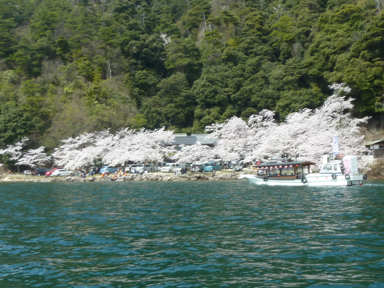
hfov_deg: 37.5
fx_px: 566
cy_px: 144
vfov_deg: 28.6
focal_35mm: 51
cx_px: 192
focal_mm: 4.7
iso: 80
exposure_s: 1/400
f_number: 4
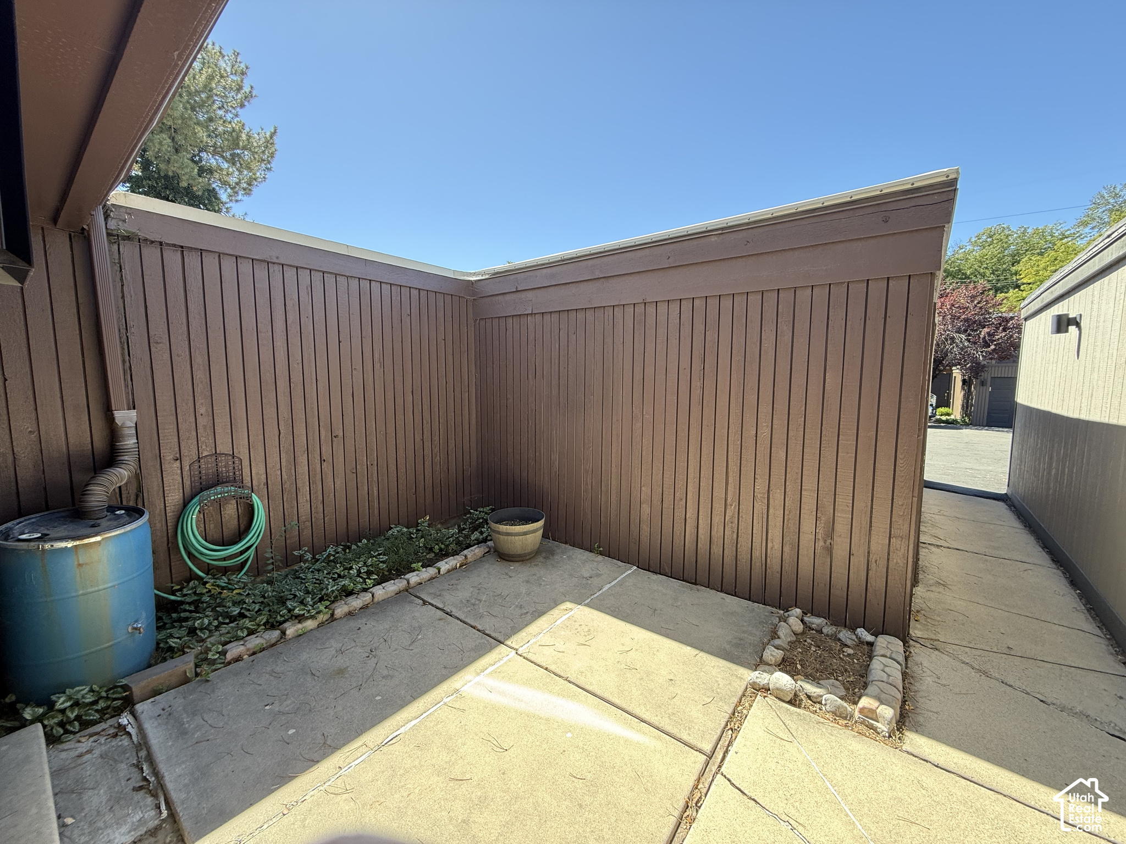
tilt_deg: -4.9
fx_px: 455
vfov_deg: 85.7
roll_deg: -0.6
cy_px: 422
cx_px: 563
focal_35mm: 14
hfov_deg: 102.1
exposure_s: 1/126
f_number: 2.2
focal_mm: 2.22
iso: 64
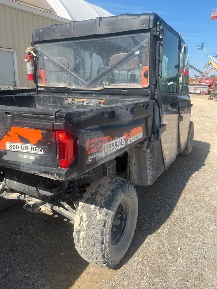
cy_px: 144
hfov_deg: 53.1
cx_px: 108
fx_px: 217
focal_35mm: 26
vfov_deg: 67.3
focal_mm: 5.1
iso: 50
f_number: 1.6
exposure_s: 1/1992
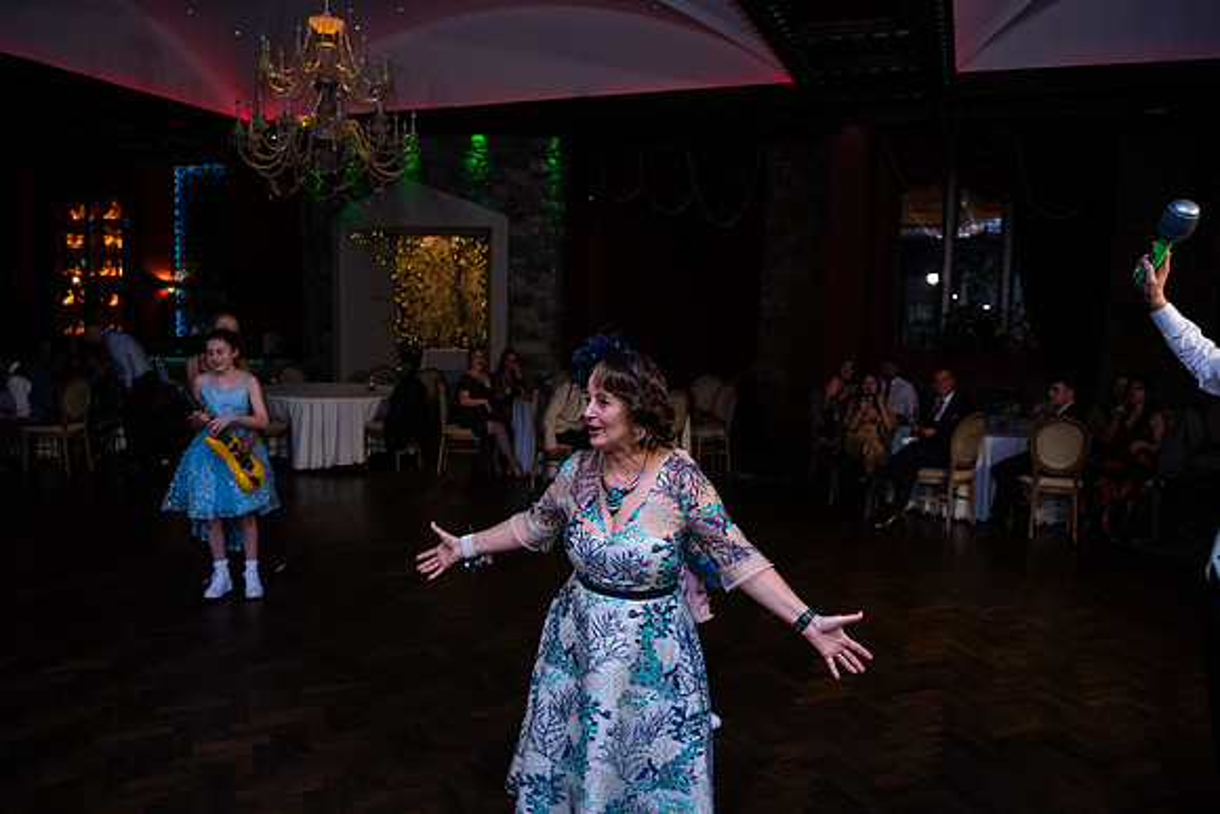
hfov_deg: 65.5
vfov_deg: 46.4
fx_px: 949
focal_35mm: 28
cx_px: 610
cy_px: 407
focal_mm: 28
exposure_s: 1/160
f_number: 3.5
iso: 800
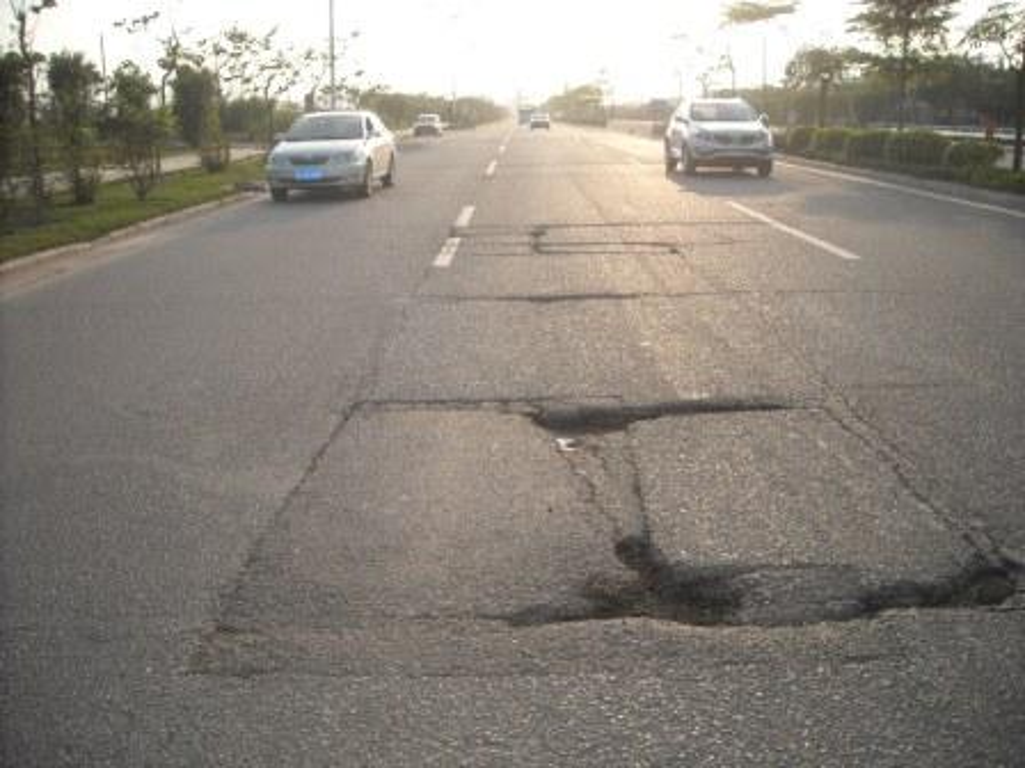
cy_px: 384
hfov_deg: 52.6
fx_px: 1036
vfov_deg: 40.7
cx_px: 512
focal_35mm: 35
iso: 64
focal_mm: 5.7
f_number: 5.6
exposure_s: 1/161
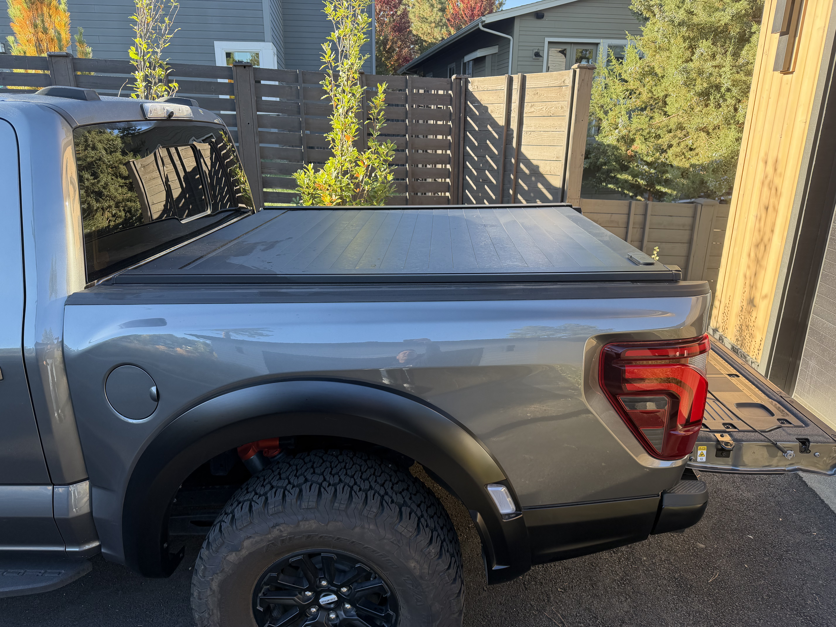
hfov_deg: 71.6
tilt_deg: -20.6
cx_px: 418
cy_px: 314
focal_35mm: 24
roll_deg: +1.5
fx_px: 580
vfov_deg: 56.8
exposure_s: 1/333
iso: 80
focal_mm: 6.76
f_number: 1.78
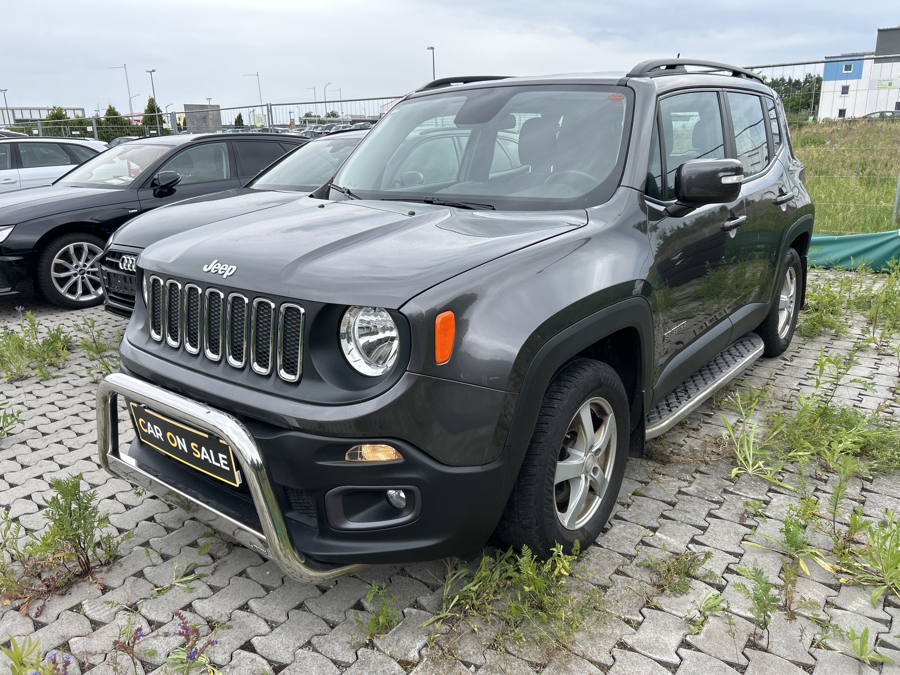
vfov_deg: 53.1
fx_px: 676
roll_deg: +1.5
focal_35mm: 26
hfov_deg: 67.3
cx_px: 450
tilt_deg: -10.6
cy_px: 338
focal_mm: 5.7
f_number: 1.5
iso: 50
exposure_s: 1/1597
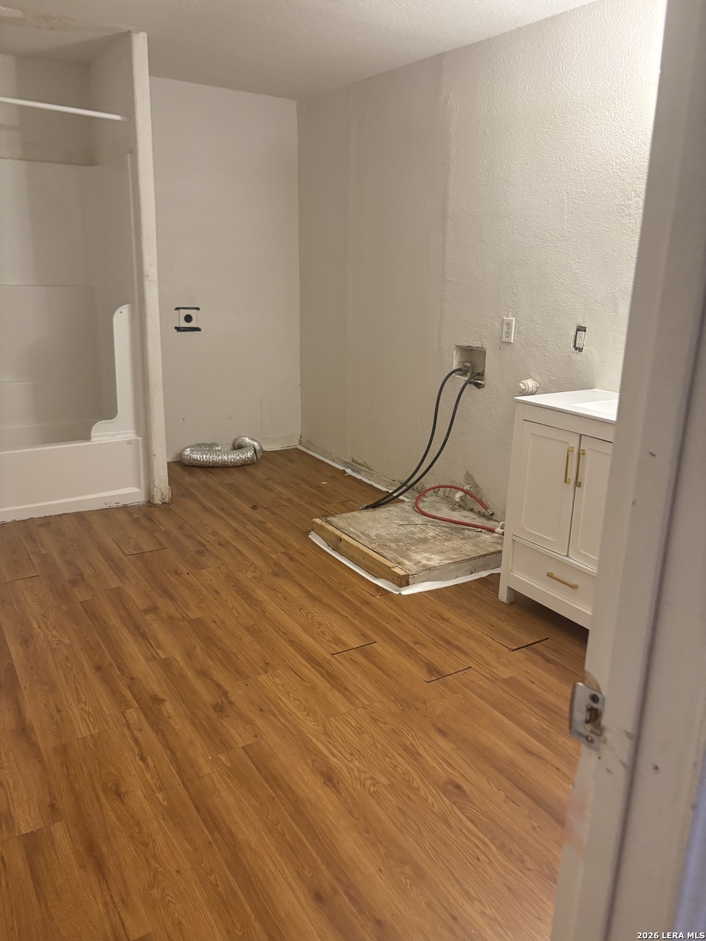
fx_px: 707
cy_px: 470
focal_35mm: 26
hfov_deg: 53.1
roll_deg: -1.2
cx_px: 353
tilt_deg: -16.3
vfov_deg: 67.3
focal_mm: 5.96
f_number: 1.6
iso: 250
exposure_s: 1/60
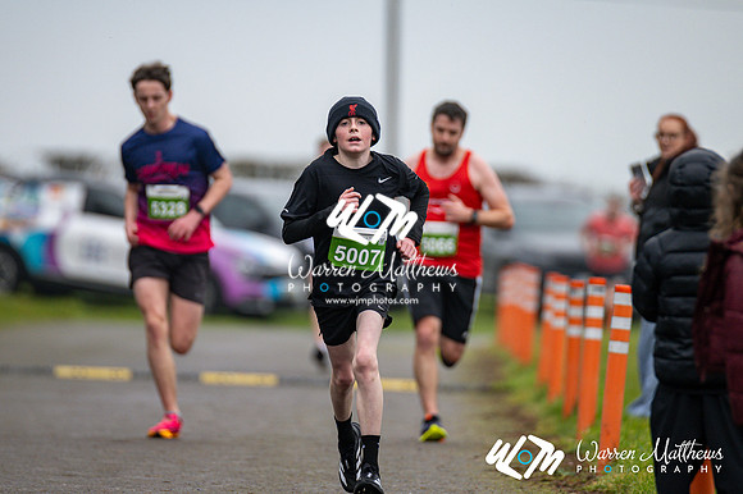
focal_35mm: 450
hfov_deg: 4.6
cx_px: 372
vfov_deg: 3.1
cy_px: 247
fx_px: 9282
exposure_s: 1/1600
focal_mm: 300
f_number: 2.8
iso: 280
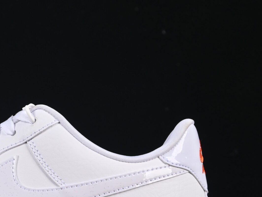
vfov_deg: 8.5
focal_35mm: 174
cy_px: 171
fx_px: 1317
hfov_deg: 11.2
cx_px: -8
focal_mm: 50
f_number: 8
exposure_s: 1/80
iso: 160
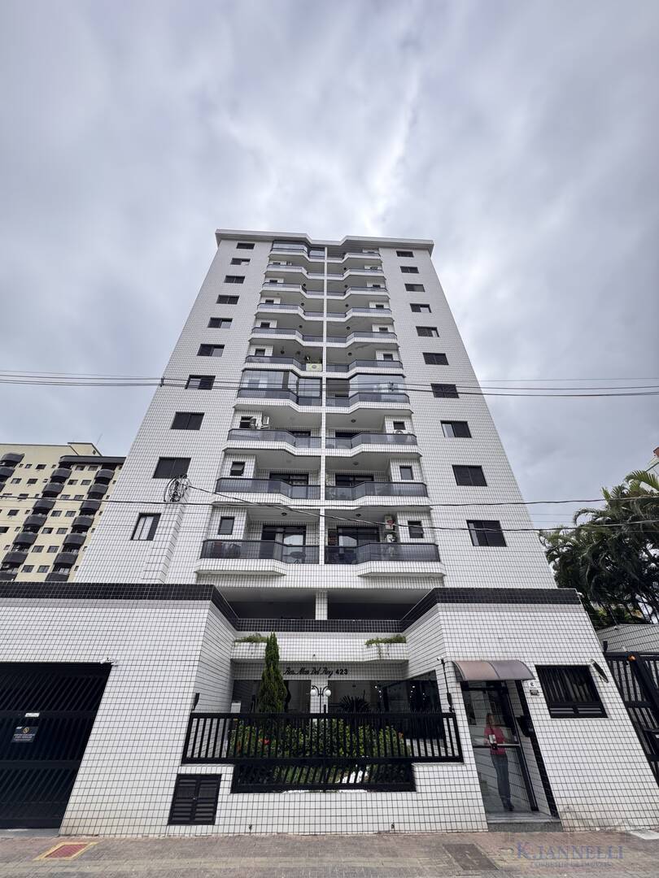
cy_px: 439
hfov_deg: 85.7
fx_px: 355
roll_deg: +1.0
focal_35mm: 14
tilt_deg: +38.0
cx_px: 330
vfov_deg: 102.1
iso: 40
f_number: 2.2
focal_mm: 2.22
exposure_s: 1/652
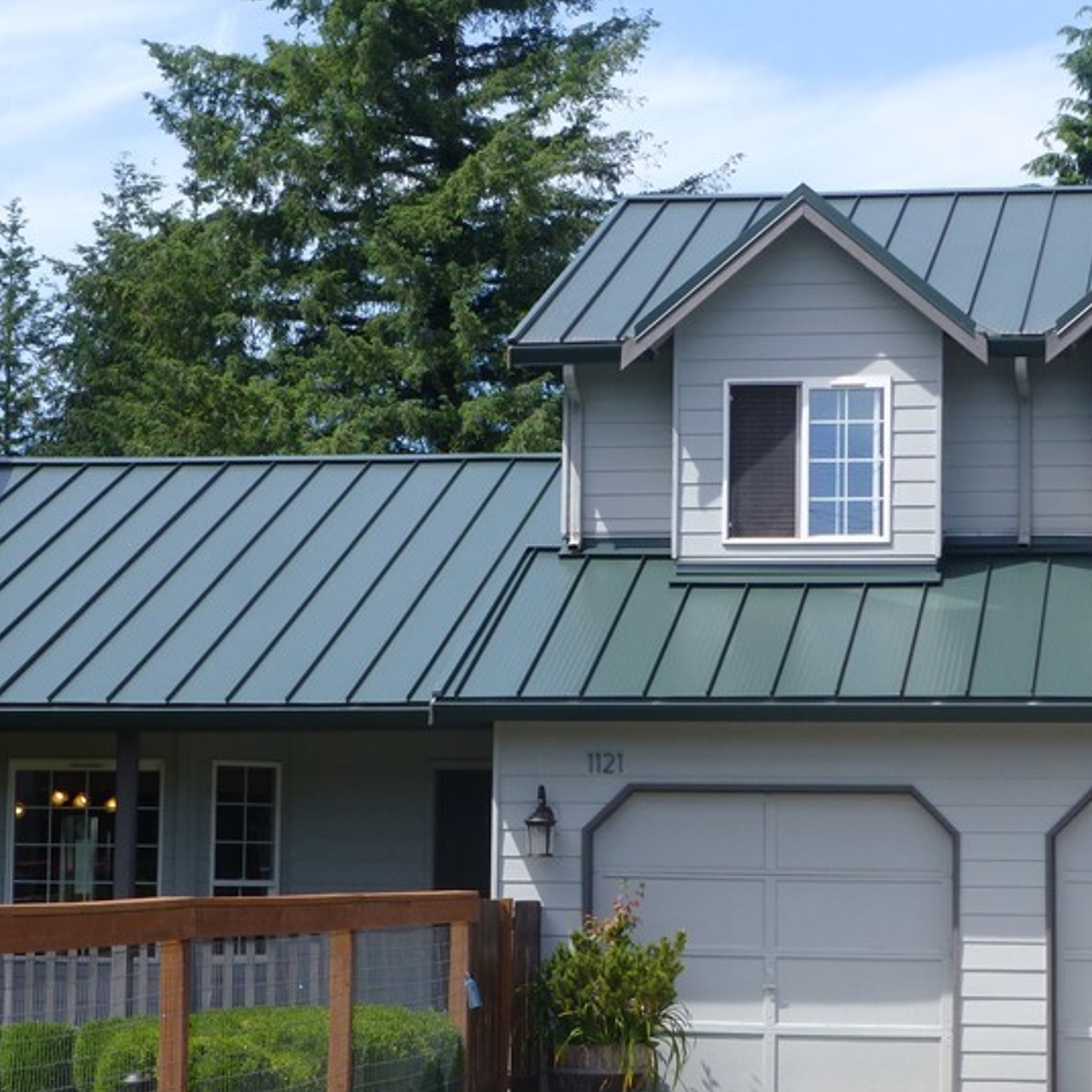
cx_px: 548
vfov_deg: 17.7
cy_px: 623
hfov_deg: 17.7
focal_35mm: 98
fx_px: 3498
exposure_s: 1/400
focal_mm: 10.3
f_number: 4.7
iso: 100
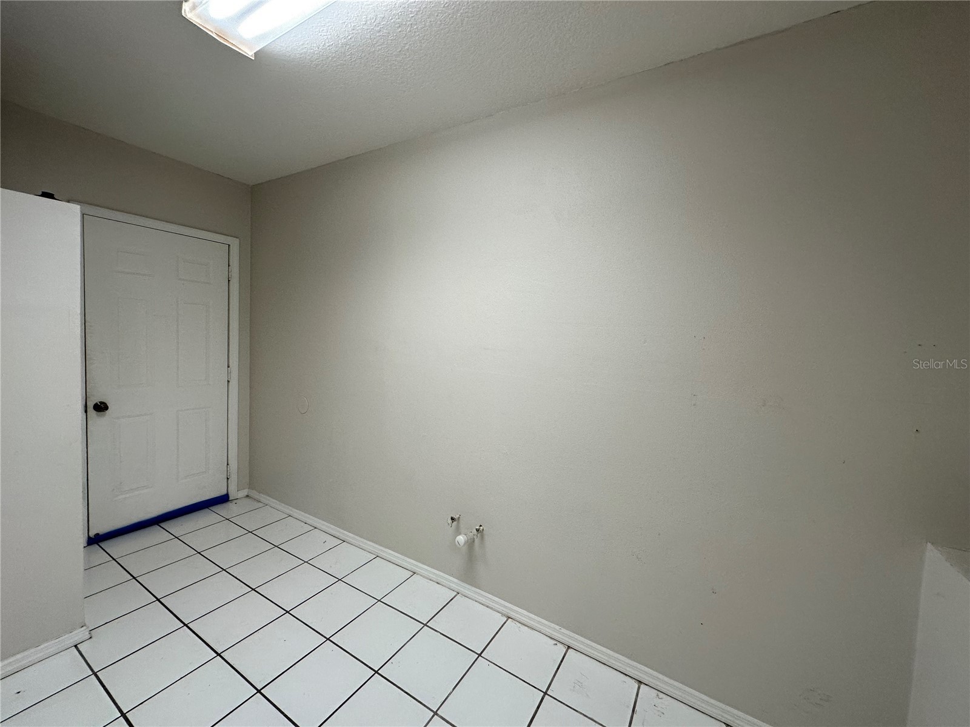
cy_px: 364
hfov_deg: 102.1
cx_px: 485
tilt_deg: -4.8
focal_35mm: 14
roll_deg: -3.2
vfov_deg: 85.7
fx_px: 392
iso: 160
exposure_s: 1/120
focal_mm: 2.22
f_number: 2.2
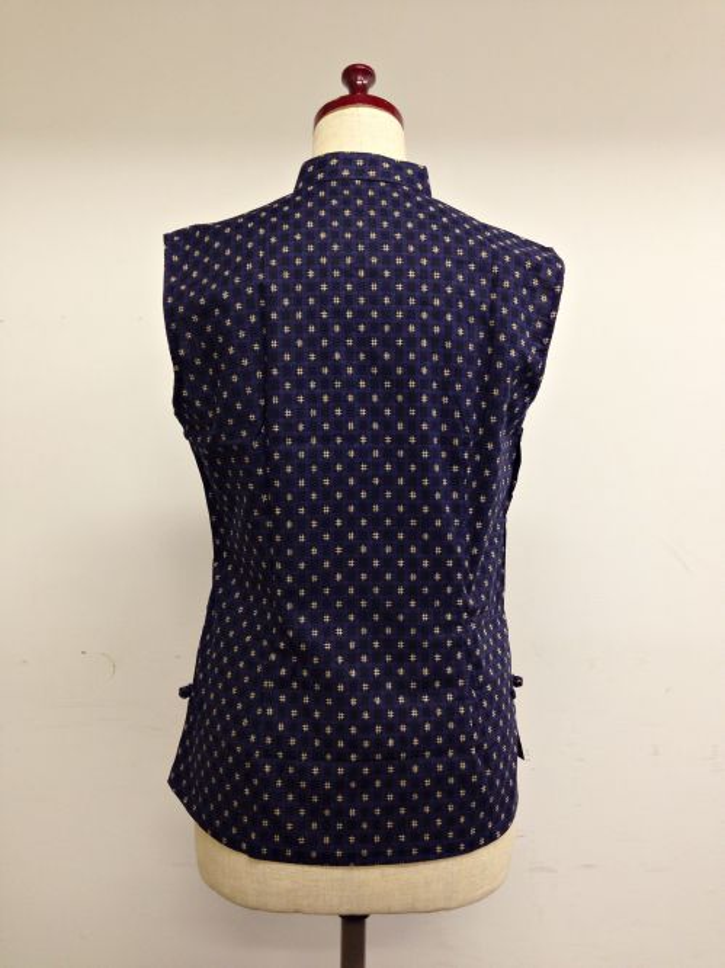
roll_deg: -0.5
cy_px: 484
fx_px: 922
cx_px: 362
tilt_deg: +0.6
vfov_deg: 55.4
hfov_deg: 42.9
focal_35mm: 33
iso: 64
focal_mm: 4.12
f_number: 2.4
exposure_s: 1/20
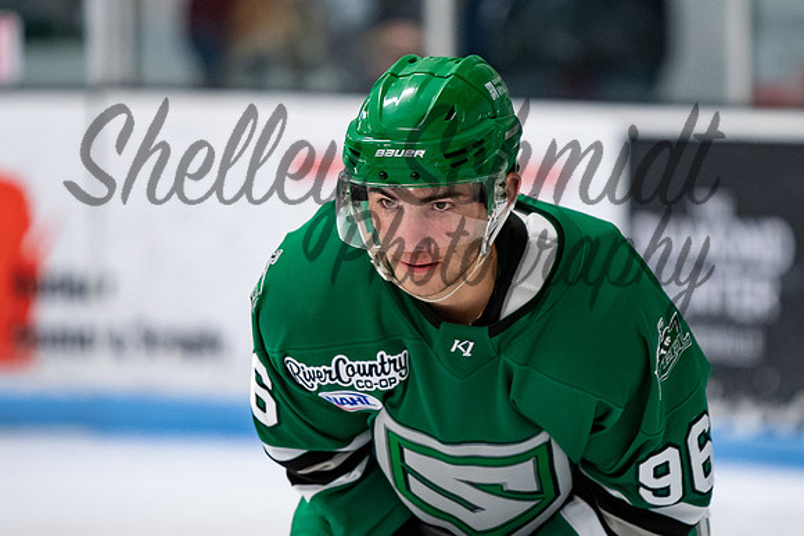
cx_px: 477
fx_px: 9412
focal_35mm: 421
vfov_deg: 3.3
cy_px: 211
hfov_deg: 4.9
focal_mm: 200
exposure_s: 1/800
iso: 1600
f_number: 2.8
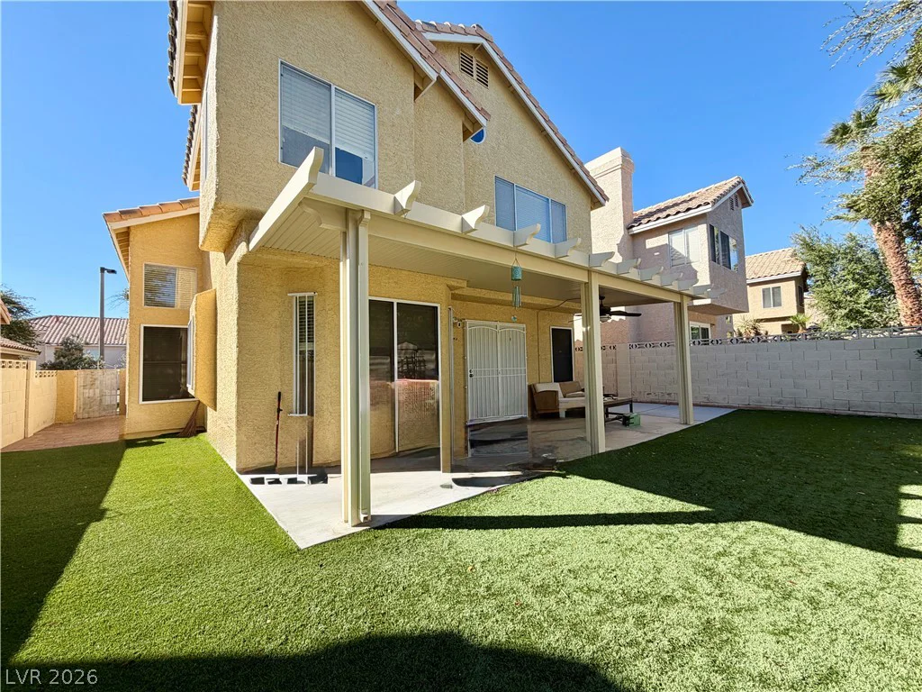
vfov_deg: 85.7
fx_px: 373
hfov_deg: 102.1
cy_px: 346
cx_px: 461
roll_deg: +1.1
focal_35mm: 14
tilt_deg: +2.9
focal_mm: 2.22
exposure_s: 1/770
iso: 40
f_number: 2.2
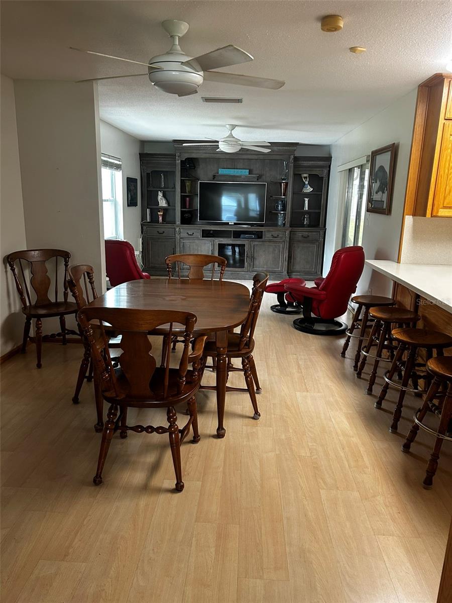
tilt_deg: -12.5
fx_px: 453
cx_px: 226
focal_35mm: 26
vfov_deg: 67.3
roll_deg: -1.8
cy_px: 302
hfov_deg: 53.1
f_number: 1.5
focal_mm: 5.7
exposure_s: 1/60
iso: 160
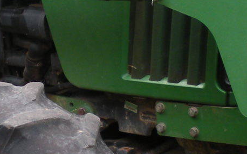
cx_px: 36
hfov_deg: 12.5
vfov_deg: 7.9
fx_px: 1117
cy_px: 118
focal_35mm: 166
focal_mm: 6.3
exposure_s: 1/174
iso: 64
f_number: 3.5
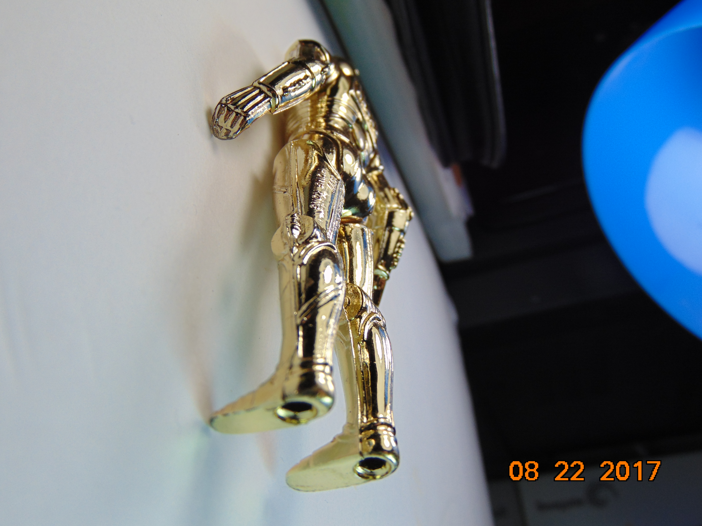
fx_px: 608
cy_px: 263
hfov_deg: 60.0
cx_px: 351
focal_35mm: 30
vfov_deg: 46.8
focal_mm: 5.4
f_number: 3.1
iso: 80
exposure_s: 1/500
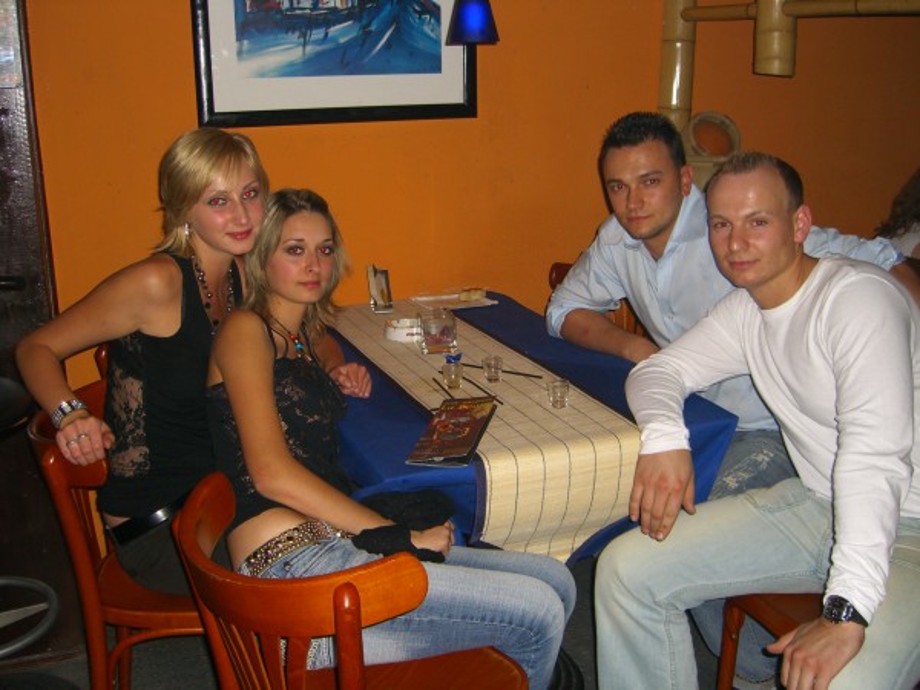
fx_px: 1010
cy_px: 345
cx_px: 460
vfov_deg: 37.7
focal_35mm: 38
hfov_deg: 49.0
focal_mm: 7.9
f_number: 2.8
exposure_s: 1/60
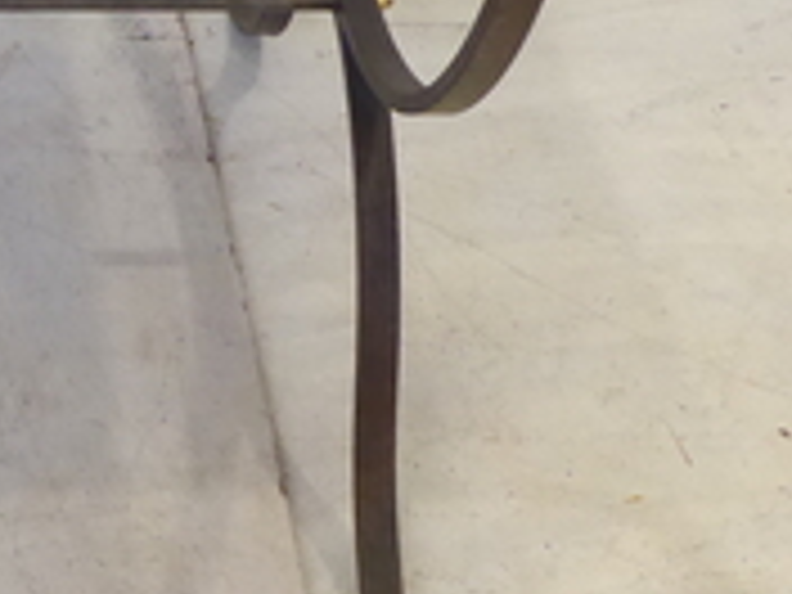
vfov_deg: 13.4
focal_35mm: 109
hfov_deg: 17.1
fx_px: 2494
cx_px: -198
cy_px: -22
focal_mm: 5.4
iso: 800
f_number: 3.5
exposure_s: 1/50
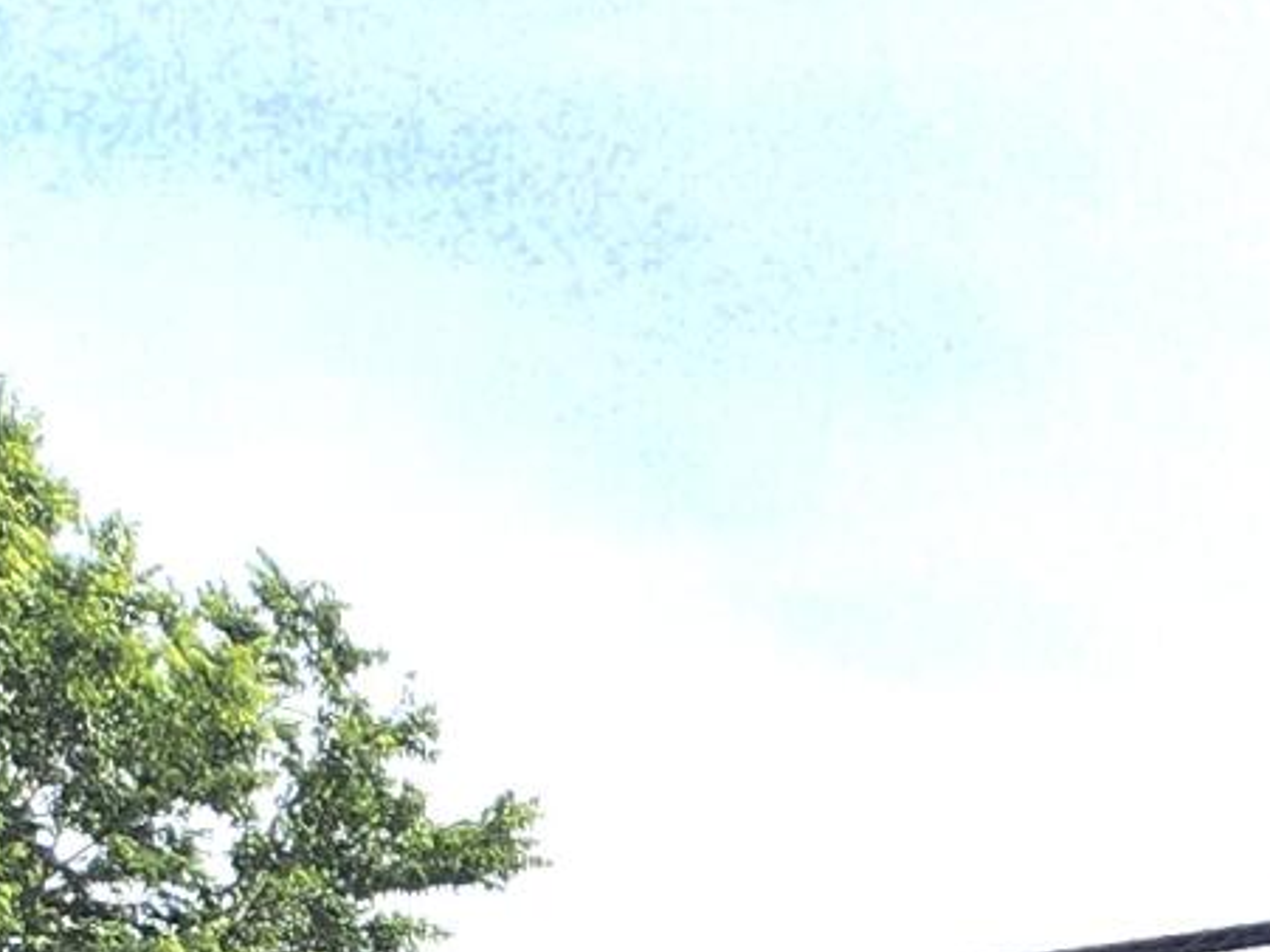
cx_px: 3061
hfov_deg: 10.9
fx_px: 5612
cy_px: 3140
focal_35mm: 153
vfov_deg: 7.9
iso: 20
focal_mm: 5.4
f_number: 1.8
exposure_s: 1/1667
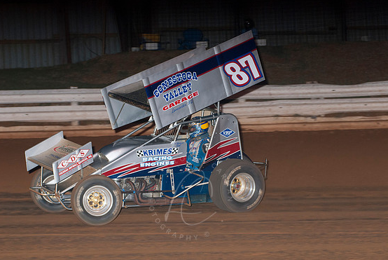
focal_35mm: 135
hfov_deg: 15.2
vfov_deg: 10.2
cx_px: 190
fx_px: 1457
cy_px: 132
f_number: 4
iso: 200
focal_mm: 86
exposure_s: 1/400
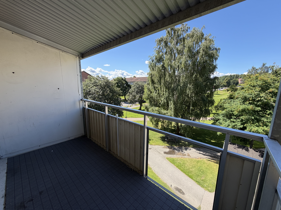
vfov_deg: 85.7
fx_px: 114
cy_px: 105
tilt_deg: -10.6
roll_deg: -0.4
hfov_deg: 102.1
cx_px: 140
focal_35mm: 14
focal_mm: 2.22
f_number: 2.2
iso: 40
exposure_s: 1/502
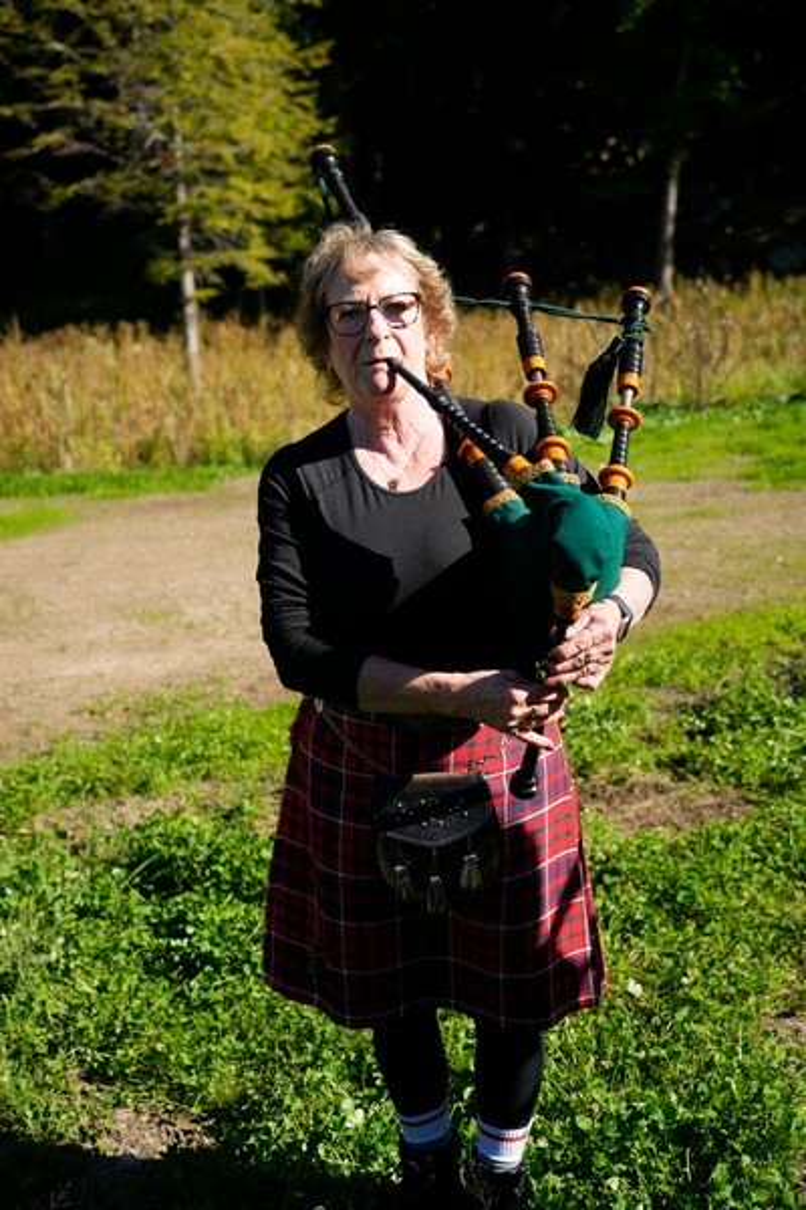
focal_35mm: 40
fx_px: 1343
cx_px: 403
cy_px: 605
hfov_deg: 33.4
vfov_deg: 48.5
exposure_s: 1/640
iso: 100
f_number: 4
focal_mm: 40
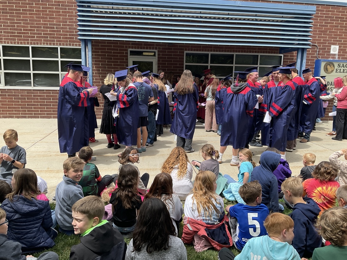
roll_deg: -3.2
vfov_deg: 48.2
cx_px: 174
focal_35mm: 29
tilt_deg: -7.7
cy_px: 130
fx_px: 291
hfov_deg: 61.7
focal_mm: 3
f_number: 1.8
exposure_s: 1/962
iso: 16
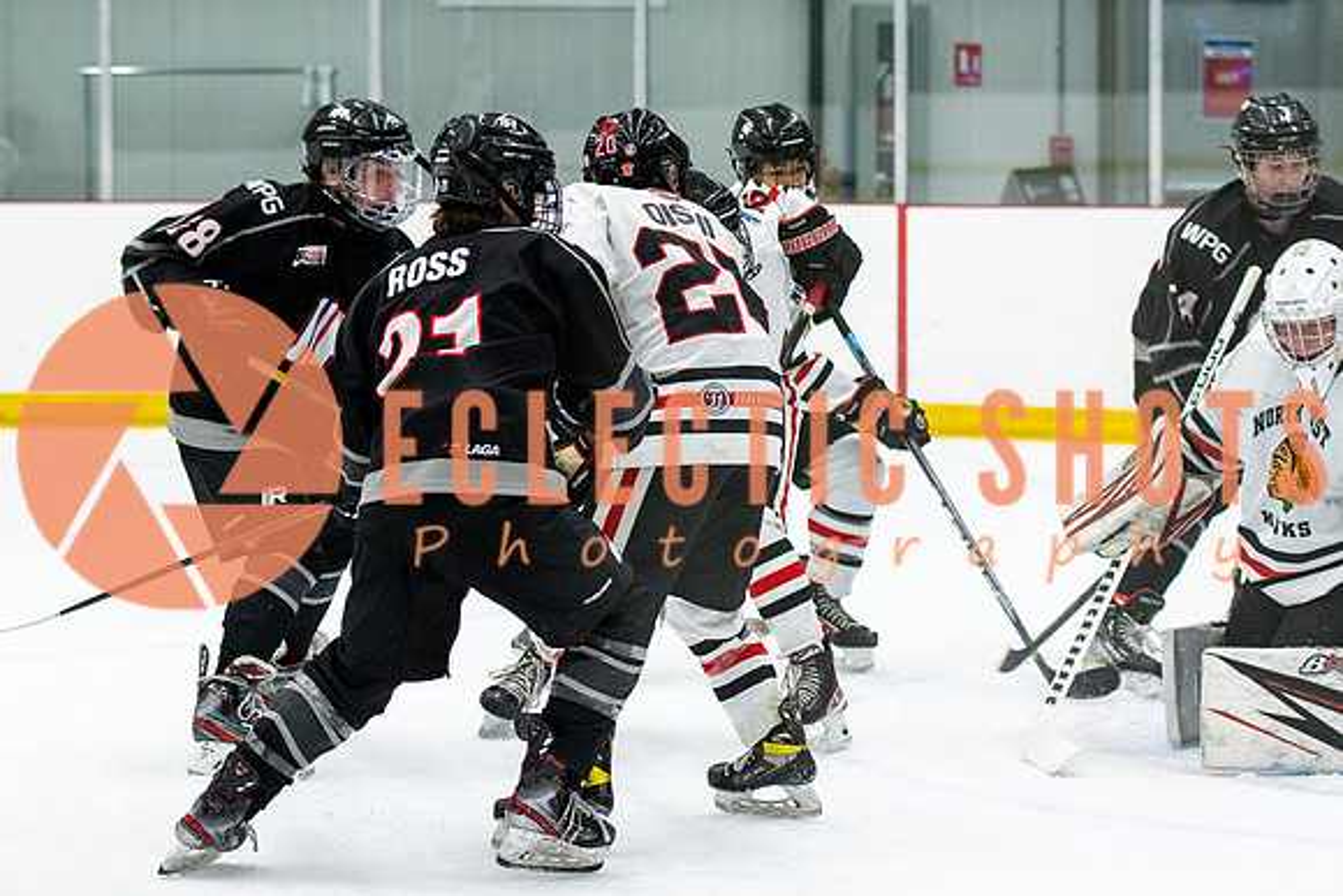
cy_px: 340
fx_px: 5676
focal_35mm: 152
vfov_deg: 9.0
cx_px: 480
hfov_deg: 13.5
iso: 2500
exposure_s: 1/640
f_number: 2.8
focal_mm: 78
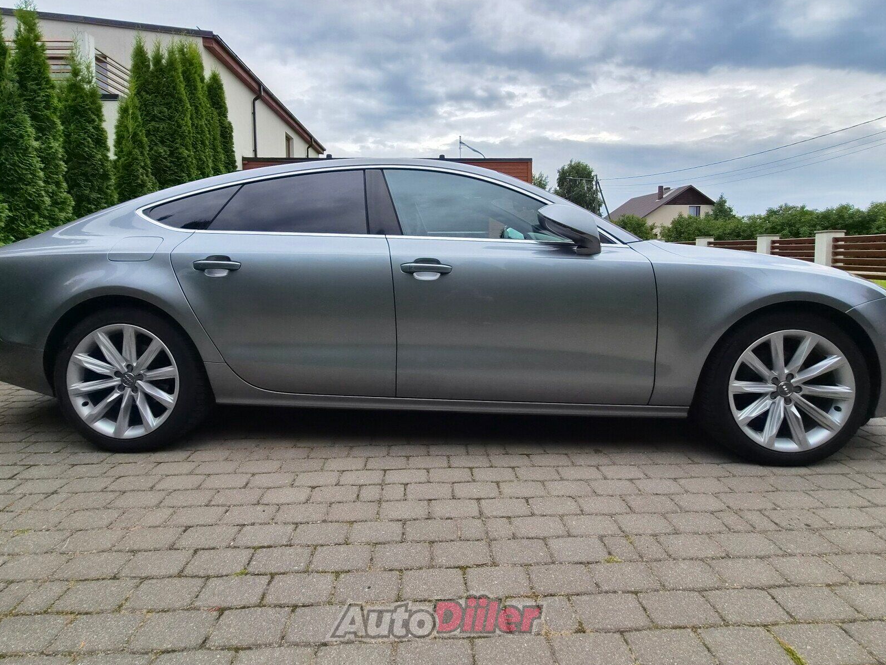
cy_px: 288
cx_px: 436
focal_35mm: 16
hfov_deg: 94.5
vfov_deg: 77.7
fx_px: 410
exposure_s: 1/1436
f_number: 2.2
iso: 100
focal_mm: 2.2
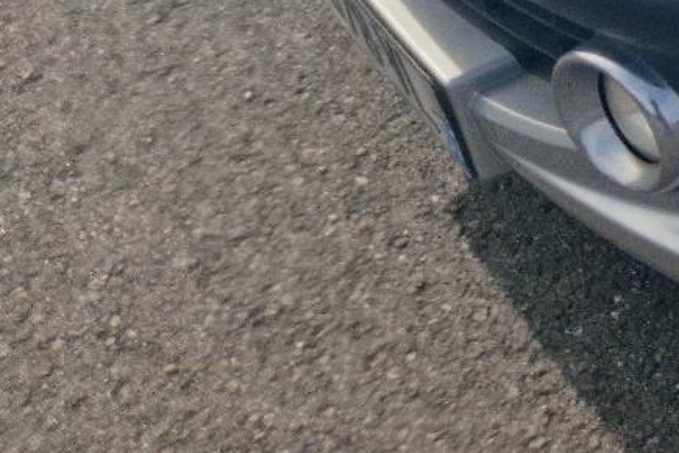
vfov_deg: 12.1
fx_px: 1867
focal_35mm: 99
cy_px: -478
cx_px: 1381
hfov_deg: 15.9
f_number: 1.8
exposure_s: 1/2500
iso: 50
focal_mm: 5.4
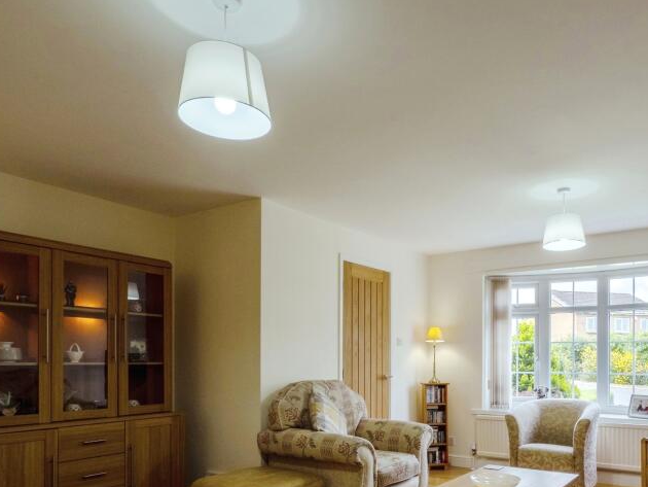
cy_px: 375
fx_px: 487
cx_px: 416
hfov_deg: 66.0
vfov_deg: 50.5
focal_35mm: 26
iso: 400
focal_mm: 8
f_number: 7.1
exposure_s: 1/125
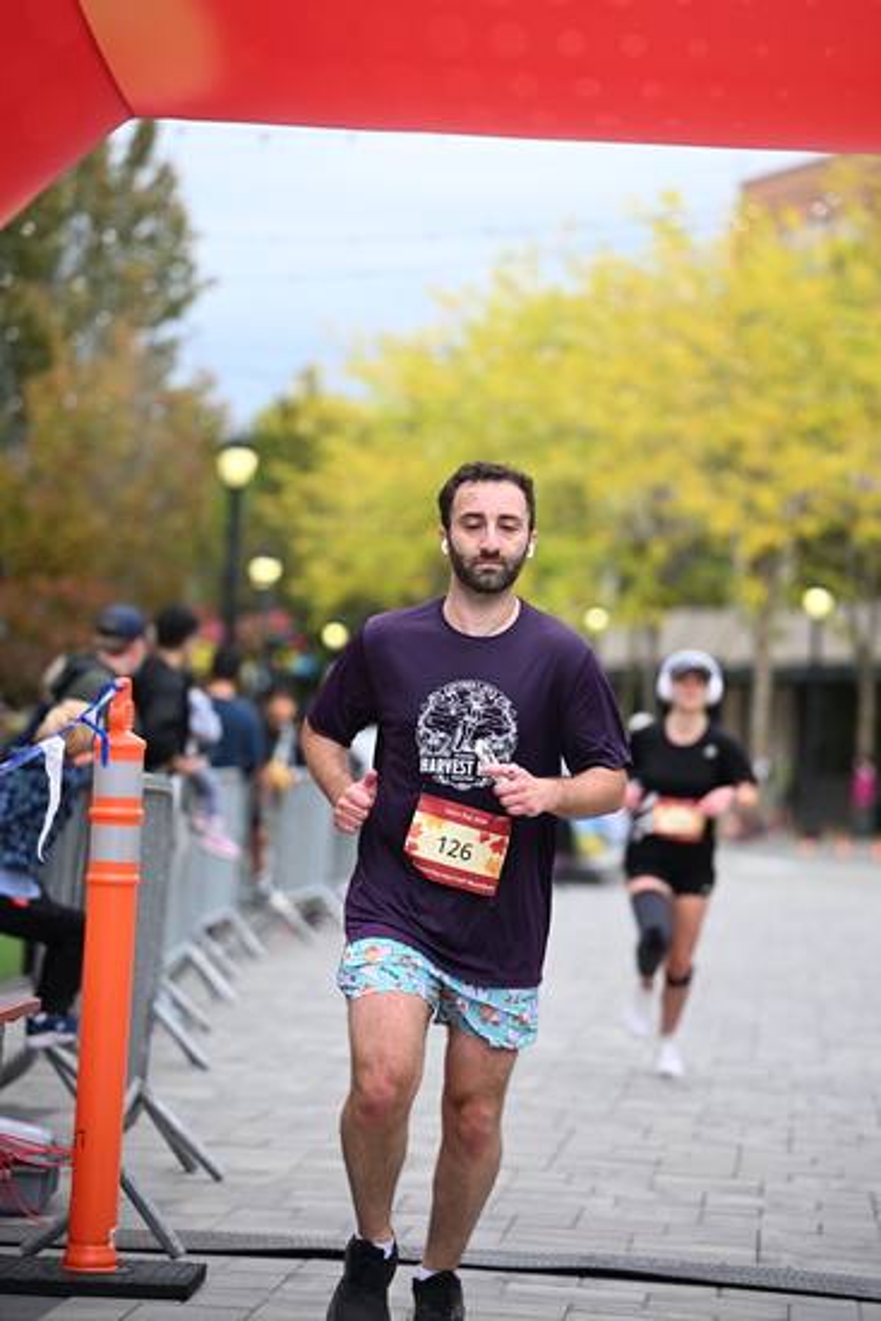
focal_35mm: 115
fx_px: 4218
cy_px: 660
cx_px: 440
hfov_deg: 11.9
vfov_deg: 17.8
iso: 640
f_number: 2.8
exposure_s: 1/2000
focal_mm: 115
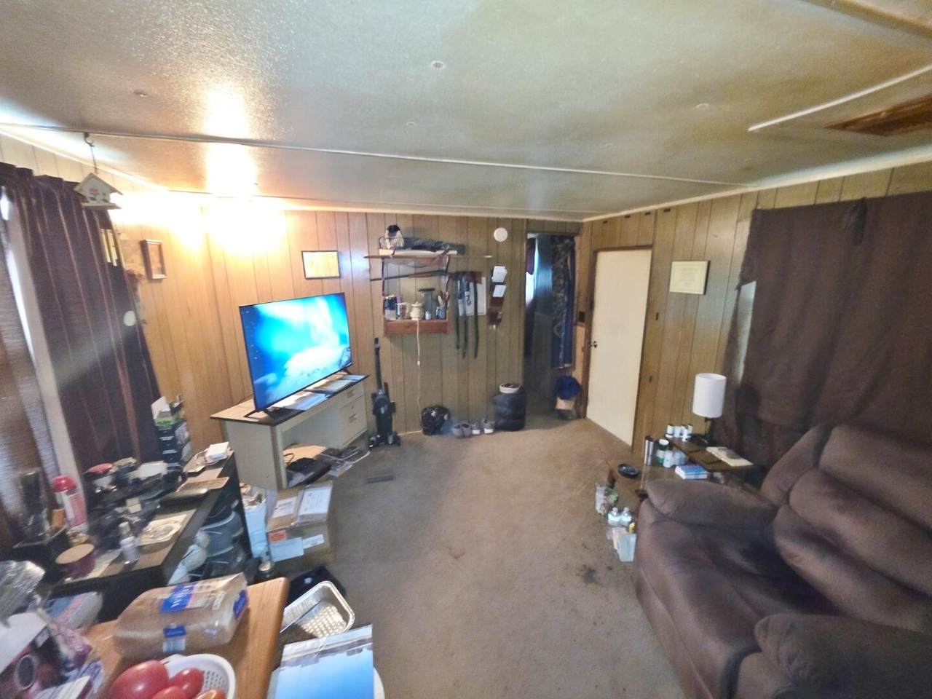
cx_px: 466
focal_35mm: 13
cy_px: 350
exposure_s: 1/8
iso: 1250
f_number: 1.9
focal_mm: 2.2
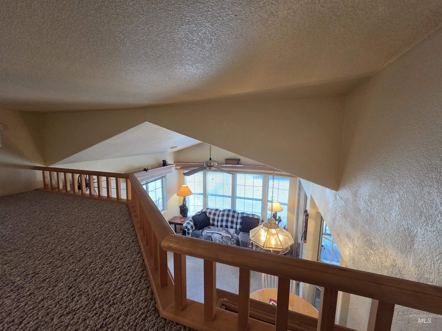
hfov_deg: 106.2
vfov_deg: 89.9
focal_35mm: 13
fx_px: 166
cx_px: 221
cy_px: 166
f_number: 2.2
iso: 400
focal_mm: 2.2
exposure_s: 1/120
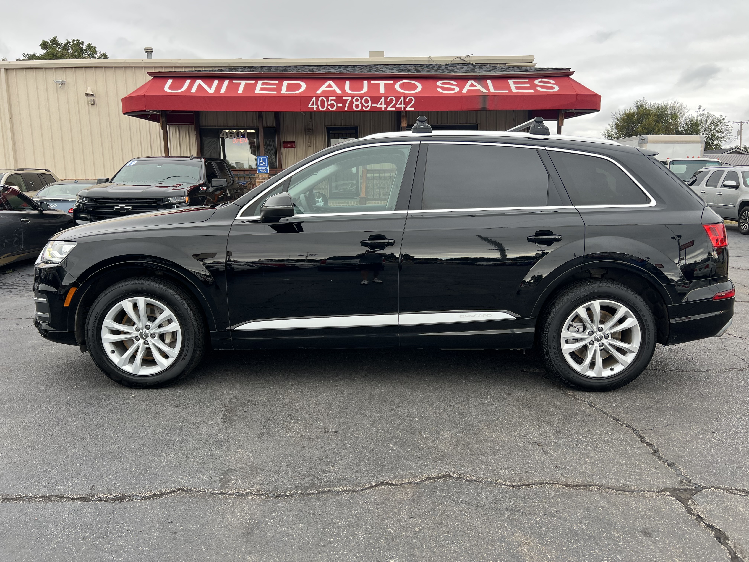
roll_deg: +1.3
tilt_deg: -10.1
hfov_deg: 67.3
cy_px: 281
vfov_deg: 53.1
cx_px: 374
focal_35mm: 26
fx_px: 563
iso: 40
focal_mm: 5.7
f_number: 1.5
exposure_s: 1/194
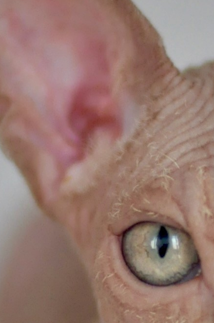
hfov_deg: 3.8
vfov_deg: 5.7
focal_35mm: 365
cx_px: 151
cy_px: 176
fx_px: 3263
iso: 800
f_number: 1.4
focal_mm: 50
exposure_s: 1/2500
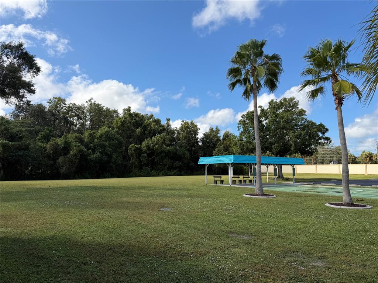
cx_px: 189
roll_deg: +0.7
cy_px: 142
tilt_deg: +5.8
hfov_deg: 71.6
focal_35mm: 24
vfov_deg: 56.8
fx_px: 262
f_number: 1.78
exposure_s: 1/3425
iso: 80
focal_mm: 6.76
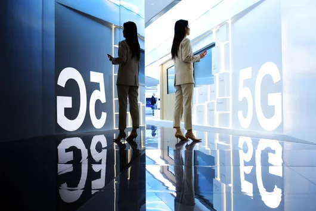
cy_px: 106
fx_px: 307
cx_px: 158
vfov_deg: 37.9
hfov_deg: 54.4
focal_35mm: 35
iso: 400
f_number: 4
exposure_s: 1/60
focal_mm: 35
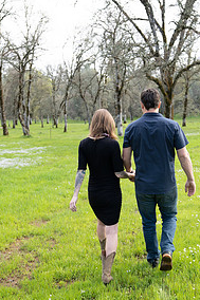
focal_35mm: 38
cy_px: 184
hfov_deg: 35.0
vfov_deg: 50.3
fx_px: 317
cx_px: 112
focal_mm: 24
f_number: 2.8
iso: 200
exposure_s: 1/250
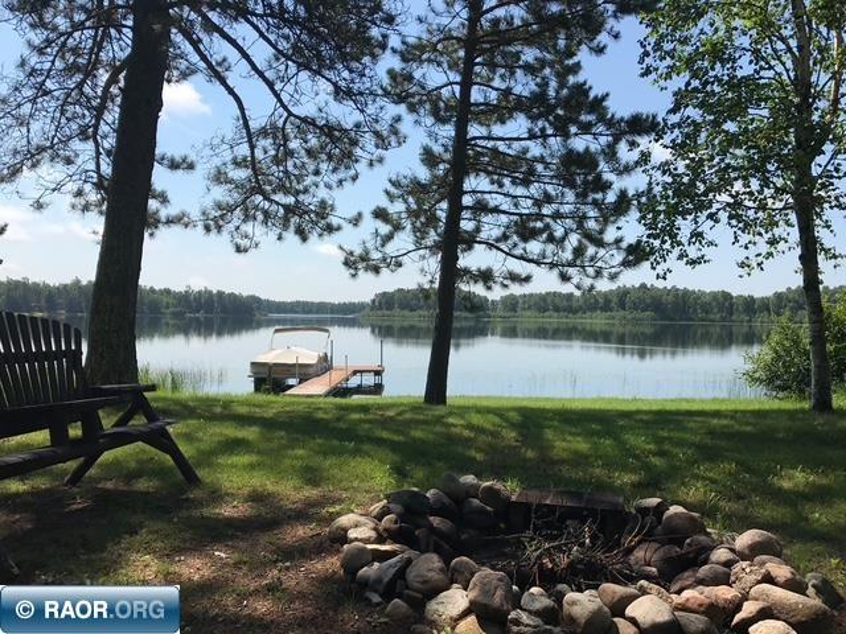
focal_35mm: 28
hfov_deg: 63.4
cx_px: 423
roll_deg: -0.8
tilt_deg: +1.9
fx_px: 684
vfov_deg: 49.7
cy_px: 317
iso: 20
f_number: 1.8
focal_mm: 3.99
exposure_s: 1/2994
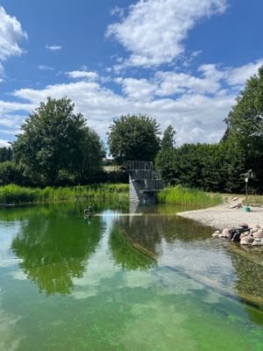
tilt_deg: +1.4
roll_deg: +0.1
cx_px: 132
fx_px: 263
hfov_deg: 53.1
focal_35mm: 26
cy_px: 176
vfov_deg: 67.3
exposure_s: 1/4651
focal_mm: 5.1
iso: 50
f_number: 1.6
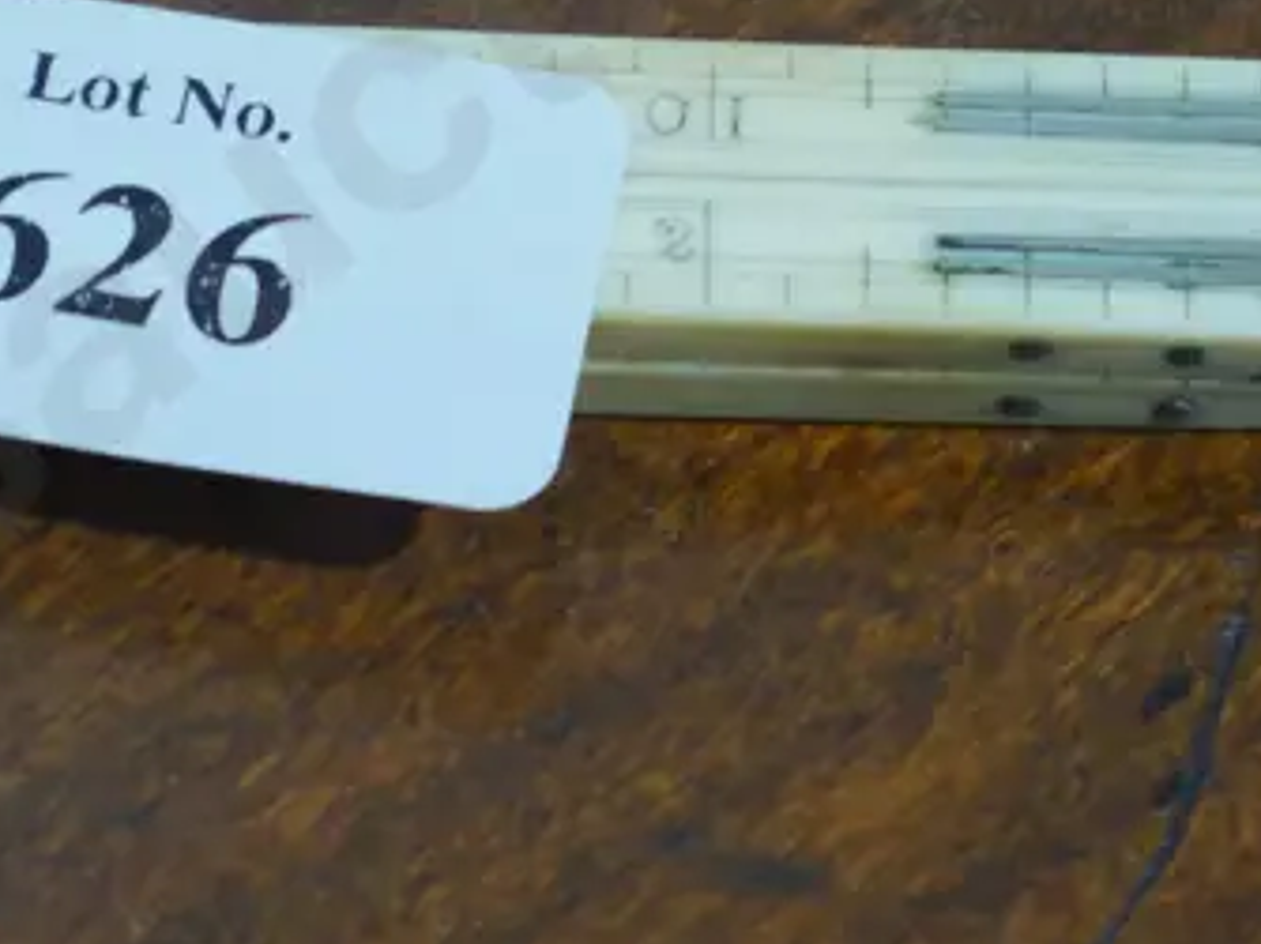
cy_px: 216
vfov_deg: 5.8
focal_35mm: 257
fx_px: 9359
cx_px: 271
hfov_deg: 7.7
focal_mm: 42
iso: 1250
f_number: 5.6
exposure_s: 1/100
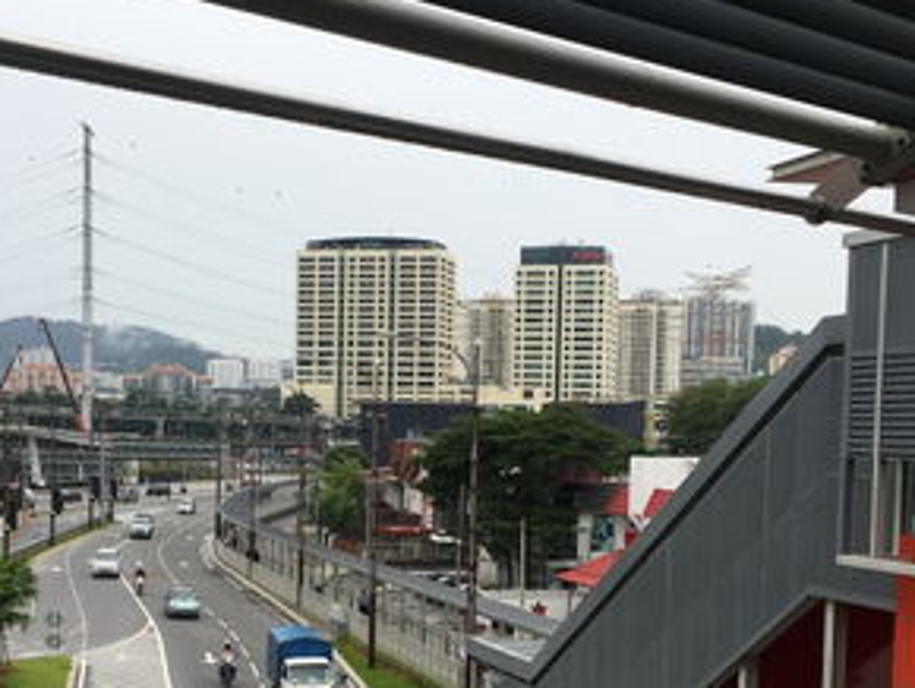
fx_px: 1587
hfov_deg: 32.1
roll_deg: -0.2
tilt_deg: -2.9
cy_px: 543
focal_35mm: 60
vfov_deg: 24.1
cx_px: 410
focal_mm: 4.15
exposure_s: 1/874
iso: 25
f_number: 2.2
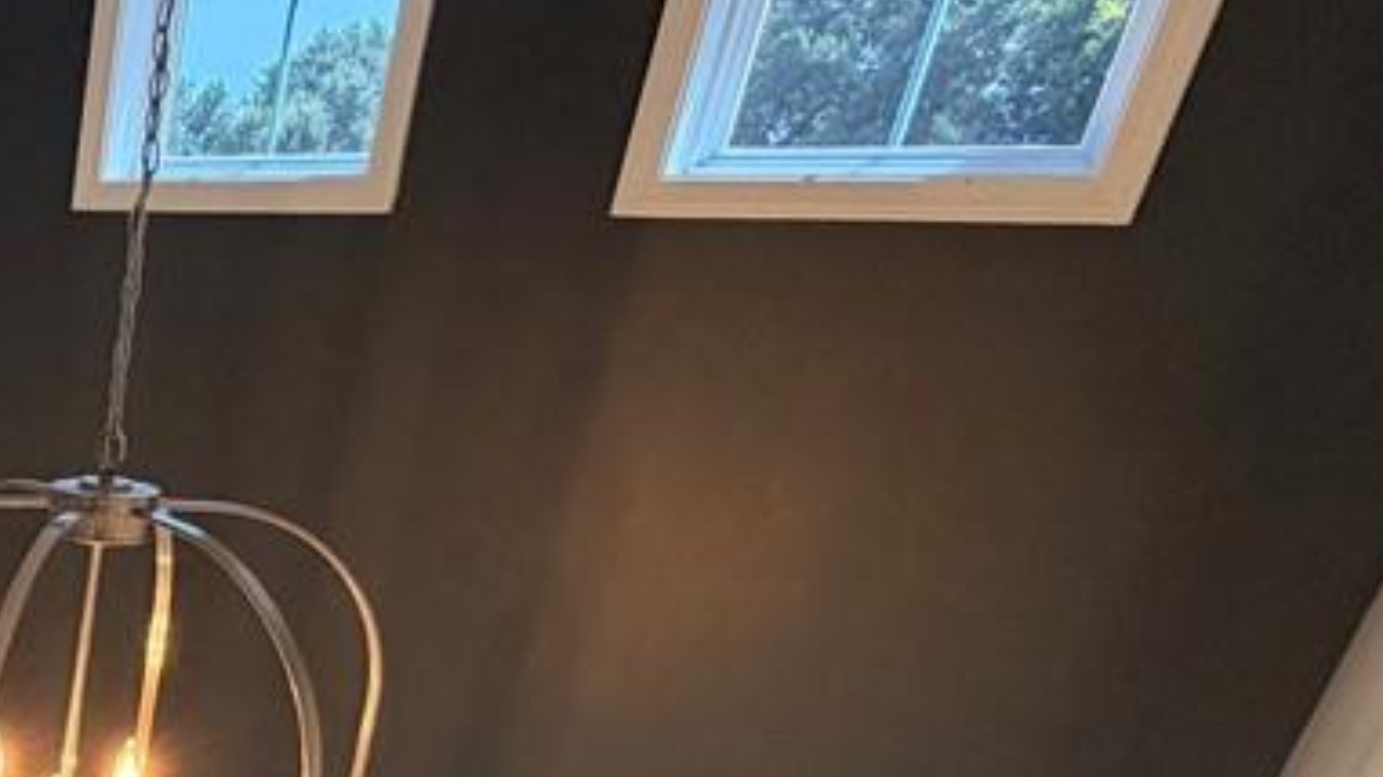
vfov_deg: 25.6
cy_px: 959
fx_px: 1503
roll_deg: -0.5
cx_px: -312
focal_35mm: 41
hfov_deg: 36.7
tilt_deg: -27.2
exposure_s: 1/60
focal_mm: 2.22
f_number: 2.2
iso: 160
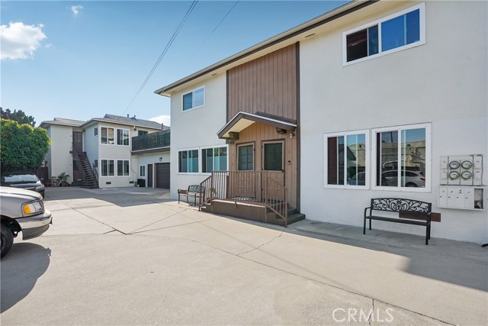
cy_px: 163
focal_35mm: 16
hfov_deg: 96.7
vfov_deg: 73.8
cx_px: 244
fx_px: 217
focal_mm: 16
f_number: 8
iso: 400
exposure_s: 1/500
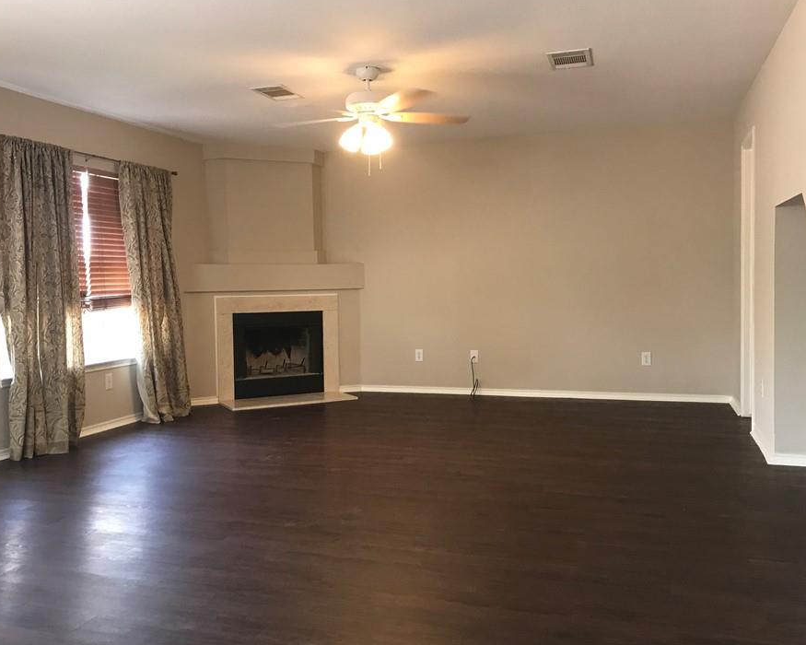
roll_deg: +2.0
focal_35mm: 32
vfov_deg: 45.8
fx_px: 763
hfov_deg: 55.6
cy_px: 328
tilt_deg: -3.3
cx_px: 371
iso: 40
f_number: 1.8
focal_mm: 3.99
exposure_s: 1/20
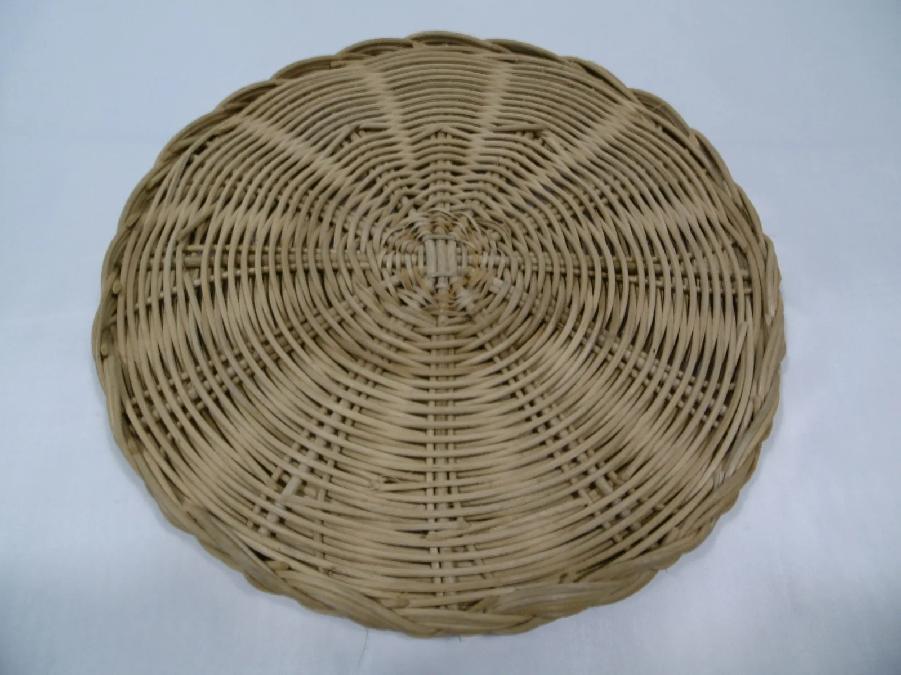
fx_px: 625
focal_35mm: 24
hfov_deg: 71.6
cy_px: 338
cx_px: 450
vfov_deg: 56.8
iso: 100
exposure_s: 1/30
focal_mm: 4.3
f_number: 3.1
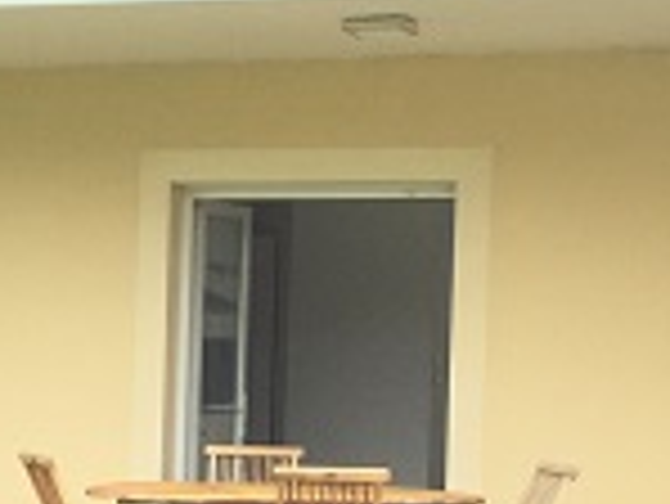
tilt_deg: -2.9
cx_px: -112
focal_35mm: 125
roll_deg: -2.6
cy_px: 423
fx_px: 2421
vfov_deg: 11.8
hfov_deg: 15.2
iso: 25
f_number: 2.4
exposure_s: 1/100
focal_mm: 3.3
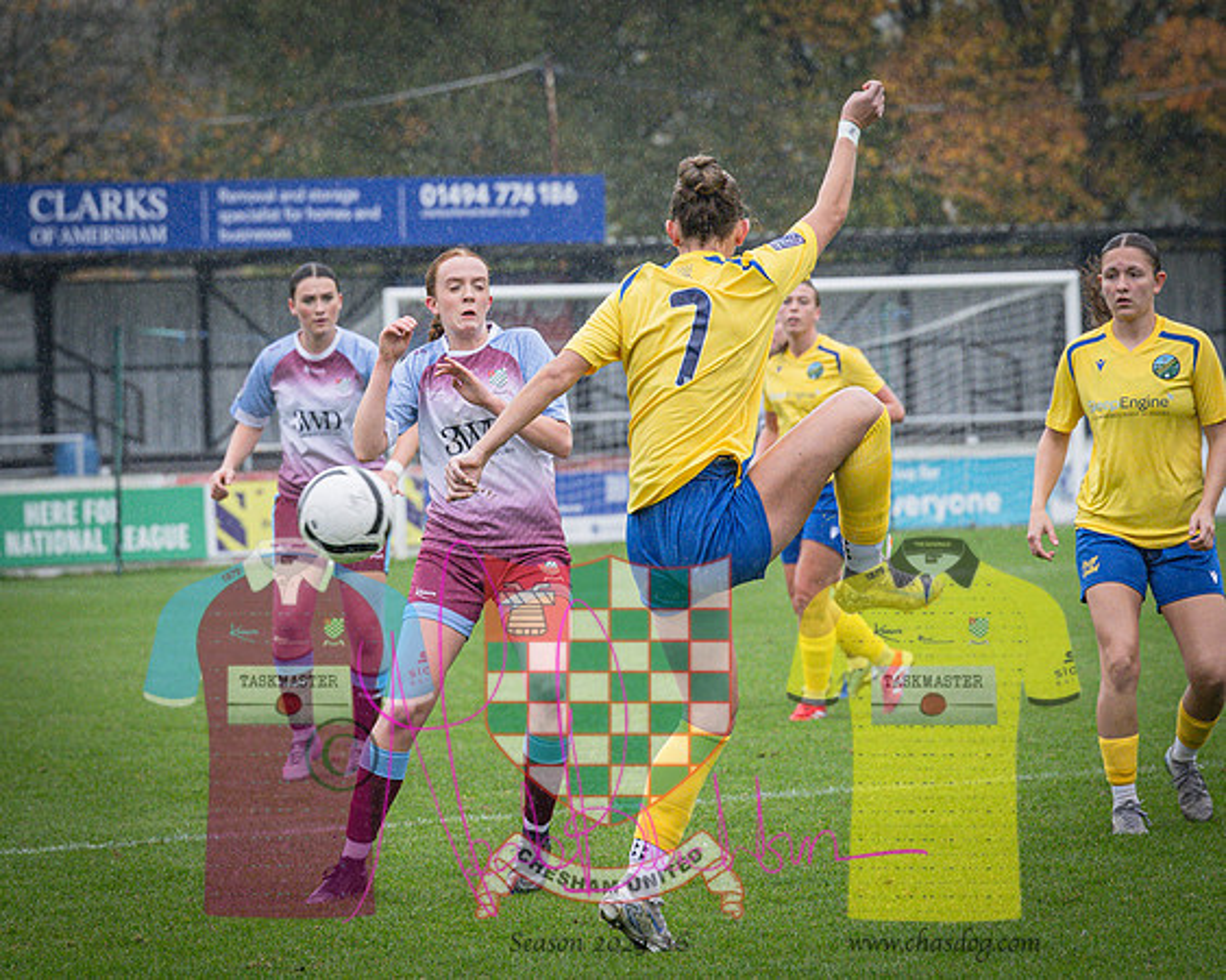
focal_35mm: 220
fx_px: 7987
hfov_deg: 8.8
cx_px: 518
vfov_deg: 7.0
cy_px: 400
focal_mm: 110
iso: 1250
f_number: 4.5
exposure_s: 1/640
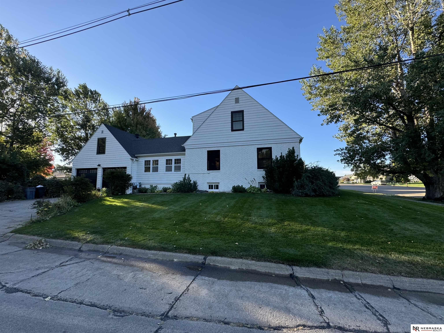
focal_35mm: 14
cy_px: 166
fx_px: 180
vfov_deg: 85.7
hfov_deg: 102.1
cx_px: 222
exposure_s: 1/405
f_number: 2.2
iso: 40
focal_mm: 2.22
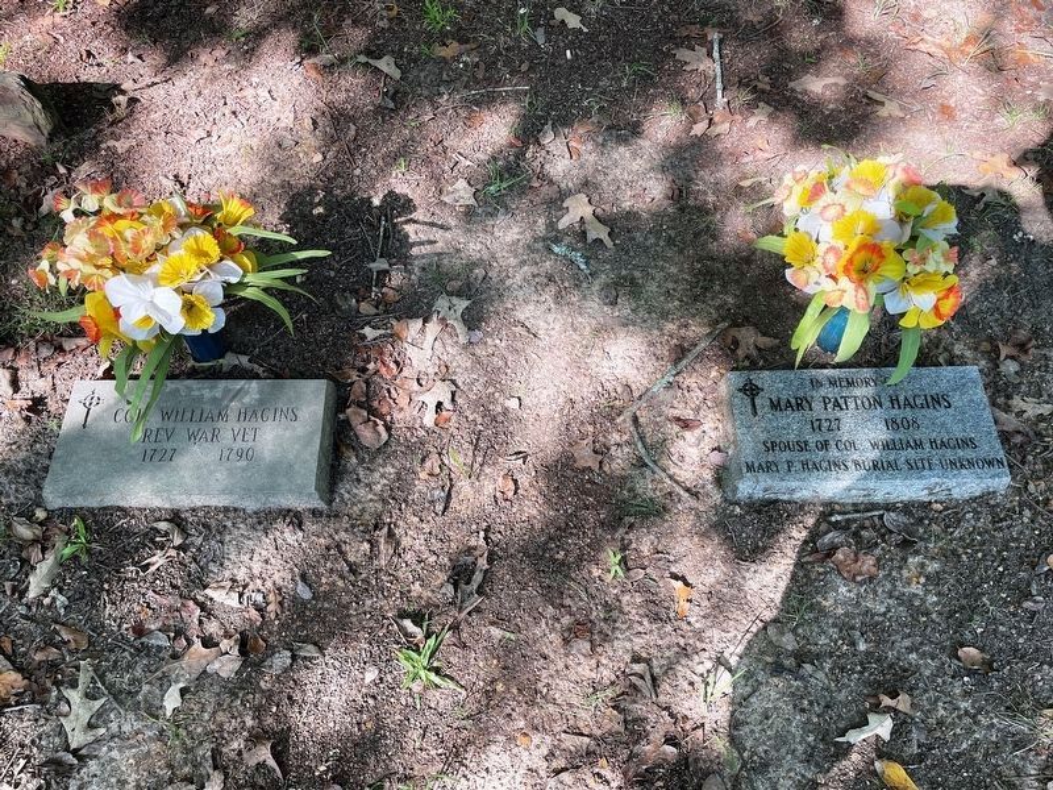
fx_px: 791
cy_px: 395
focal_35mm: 26
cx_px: 526
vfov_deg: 53.1
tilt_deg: -60.5
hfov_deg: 67.3
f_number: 1.6
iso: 32
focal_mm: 4.2
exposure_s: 1/186
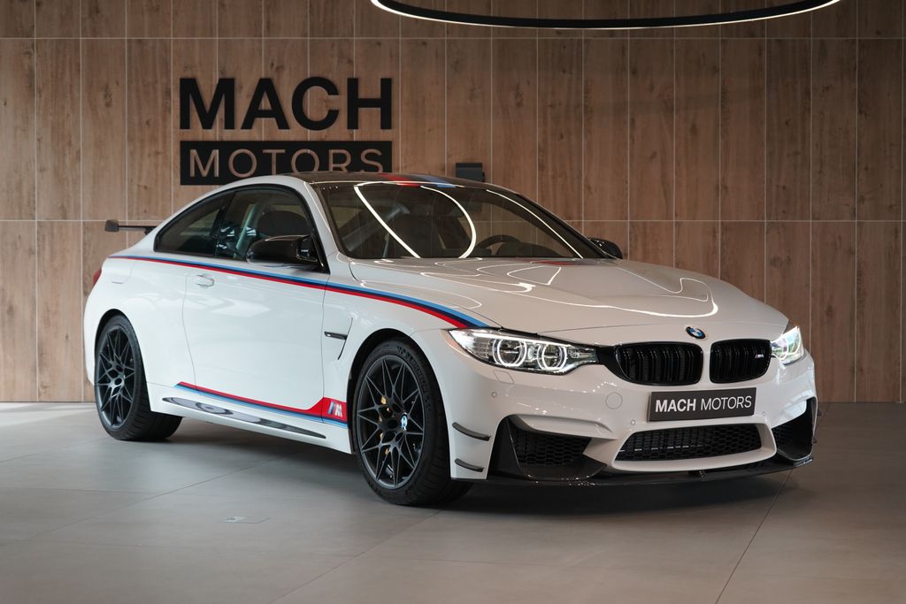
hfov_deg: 30.1
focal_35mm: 67
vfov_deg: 20.3
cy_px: 302
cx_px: 453
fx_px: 1686
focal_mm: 67
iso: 1250
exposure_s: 1/160
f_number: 5.6
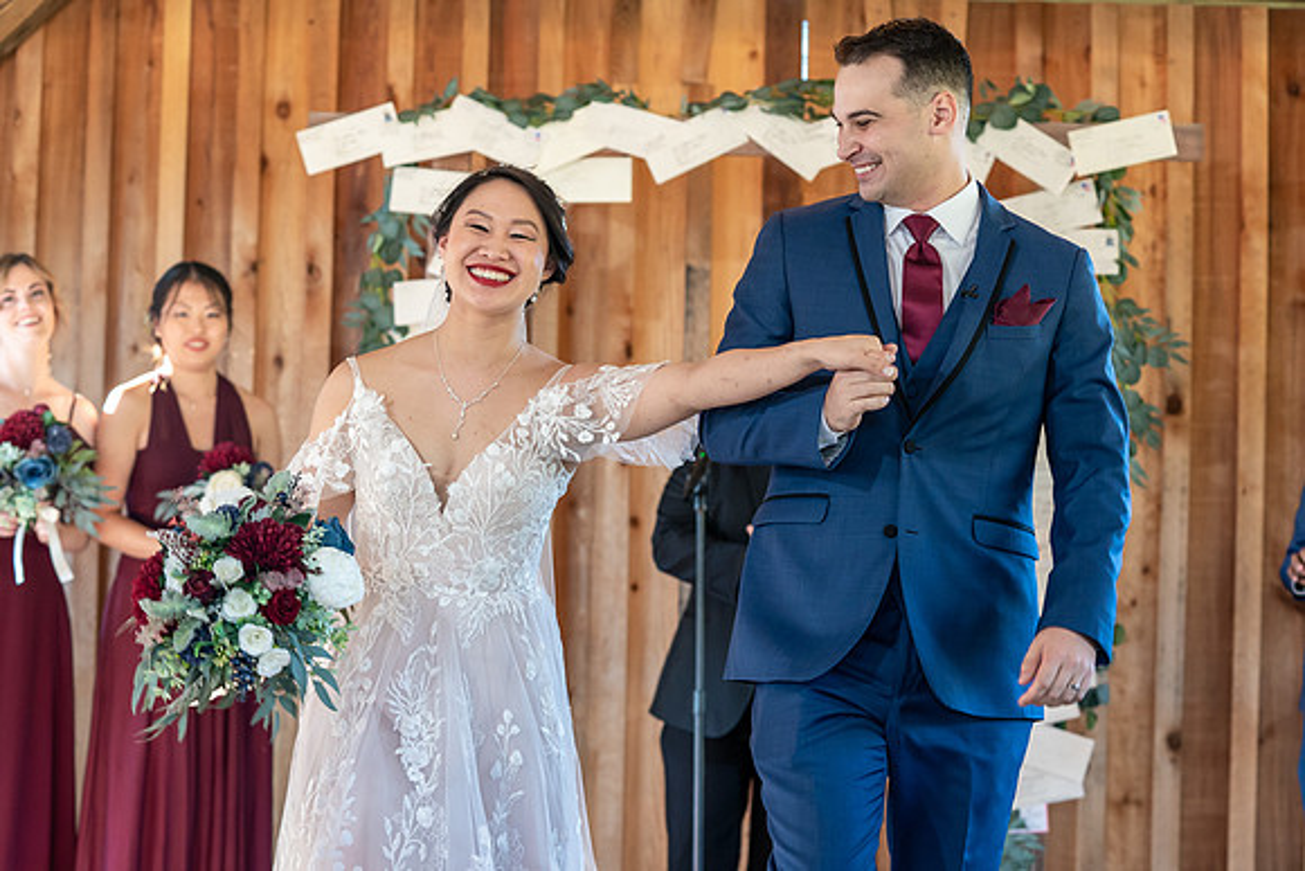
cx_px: 655
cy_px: 479
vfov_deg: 15.8
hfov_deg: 23.5
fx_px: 3136
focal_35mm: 86
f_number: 4
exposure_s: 1/200
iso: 2000
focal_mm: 77
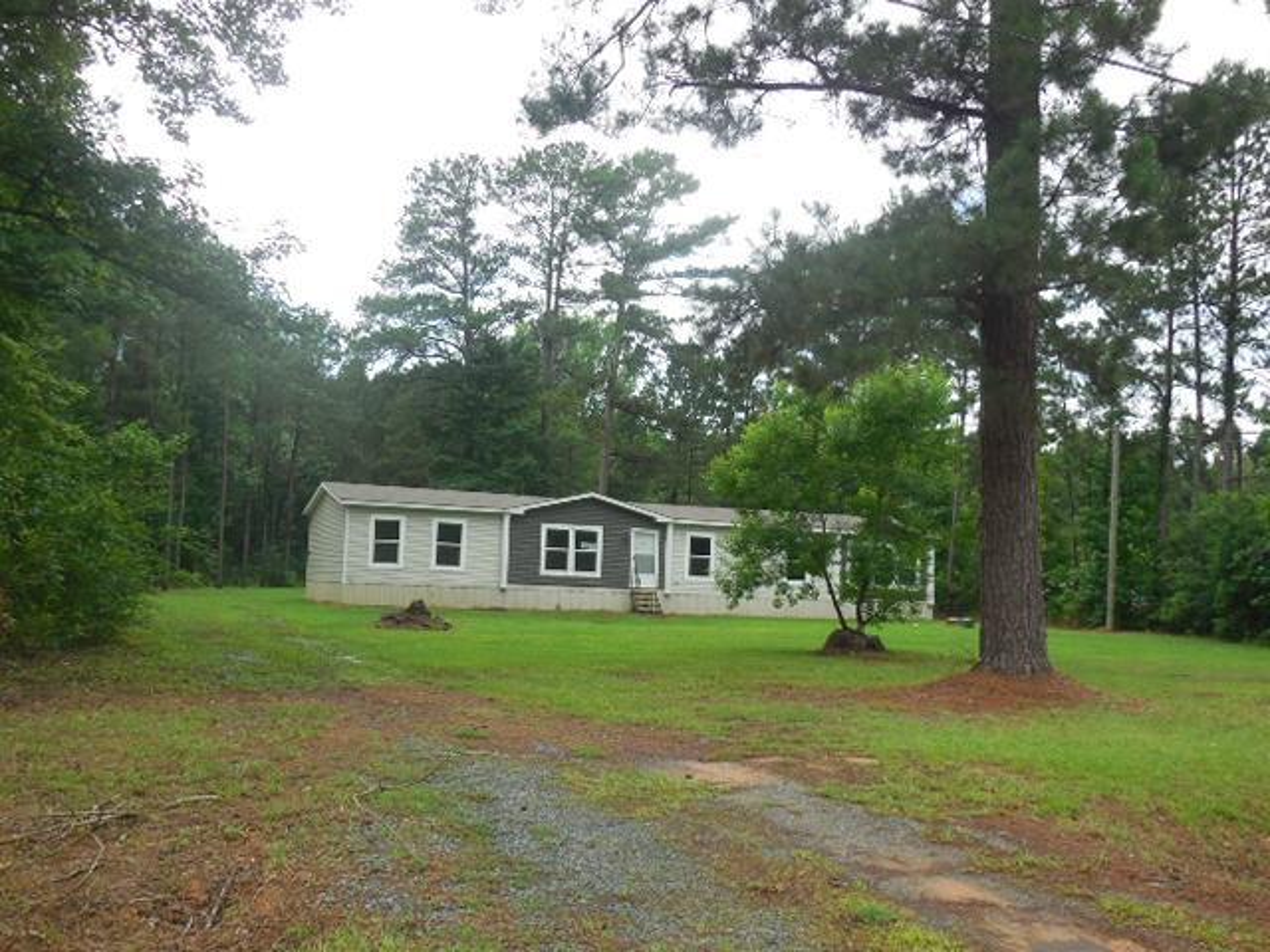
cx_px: 635
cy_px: 476
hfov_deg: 54.0
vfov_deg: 41.8
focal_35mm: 34
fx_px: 1247
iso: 125
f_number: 3.4
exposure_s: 1/320
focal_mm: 6.1
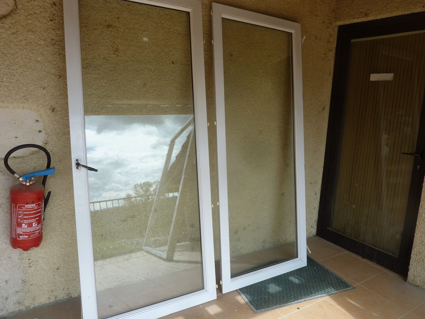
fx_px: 307
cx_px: 212
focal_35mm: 25
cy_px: 160
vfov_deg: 54.9
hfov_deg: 69.4
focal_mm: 4.1
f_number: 4
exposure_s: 1/250
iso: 80
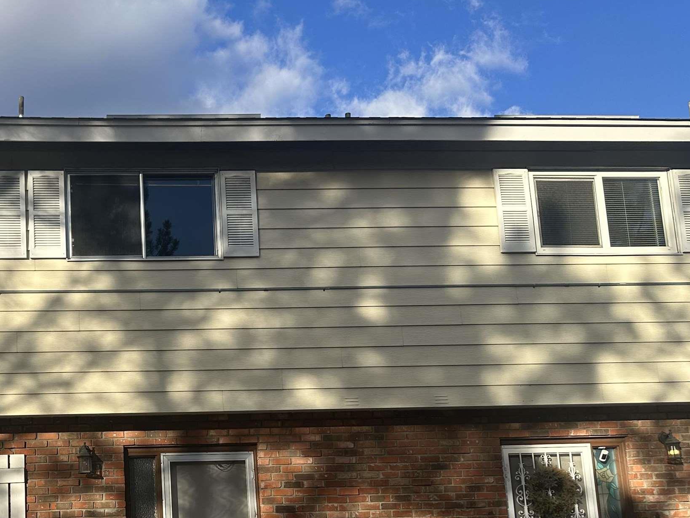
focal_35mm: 45
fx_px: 897
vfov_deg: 31.6
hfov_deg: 39.7
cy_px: 392
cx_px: 101
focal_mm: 6.86
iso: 80
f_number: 1.78
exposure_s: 1/3058
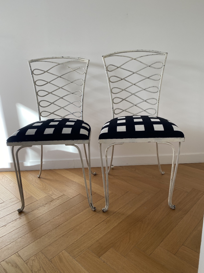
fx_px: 204
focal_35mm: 26
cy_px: 136
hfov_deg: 53.1
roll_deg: +3.5
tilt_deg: -15.8
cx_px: 102
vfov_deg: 67.3
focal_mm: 4.25
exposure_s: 1/279
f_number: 1.8
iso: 32
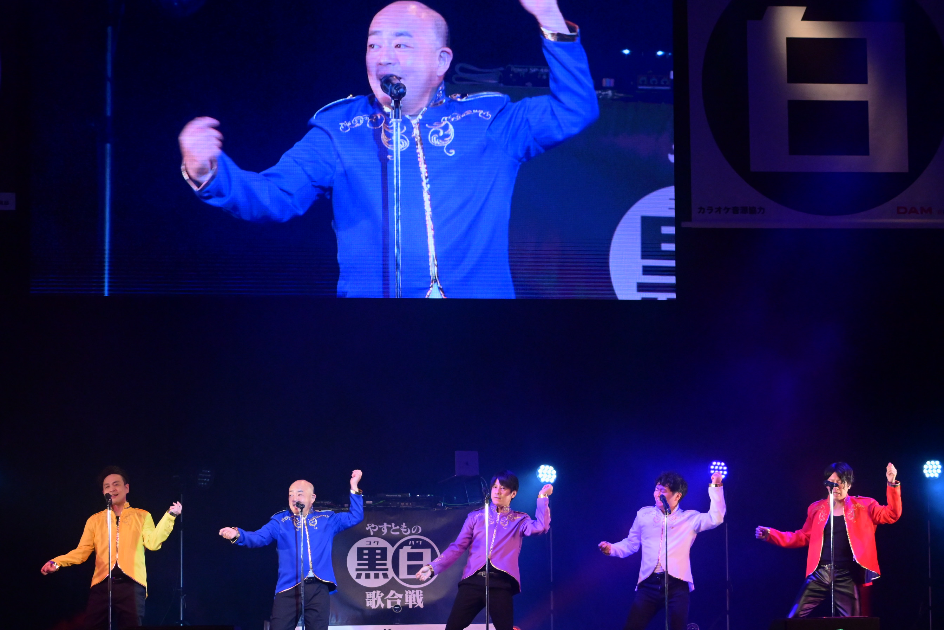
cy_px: 315
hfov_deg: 17.1
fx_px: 3146
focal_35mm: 120
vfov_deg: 11.4
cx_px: 472
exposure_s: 1/500
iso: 3200
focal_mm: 80
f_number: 5.6
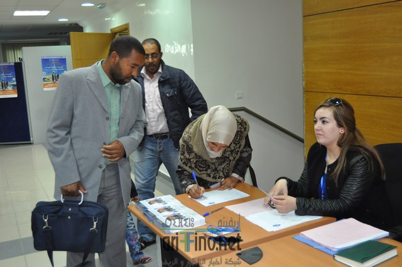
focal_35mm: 39
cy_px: 134
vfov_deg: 34.1
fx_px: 435
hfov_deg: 49.6
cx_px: 201
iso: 800
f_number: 4
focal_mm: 26
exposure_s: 1/60
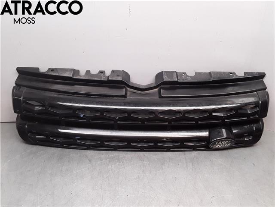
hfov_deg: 63.4
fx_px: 222
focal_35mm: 28
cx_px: 138
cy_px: 104
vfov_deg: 49.7
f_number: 1.9
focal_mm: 2.91
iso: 100
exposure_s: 1/100
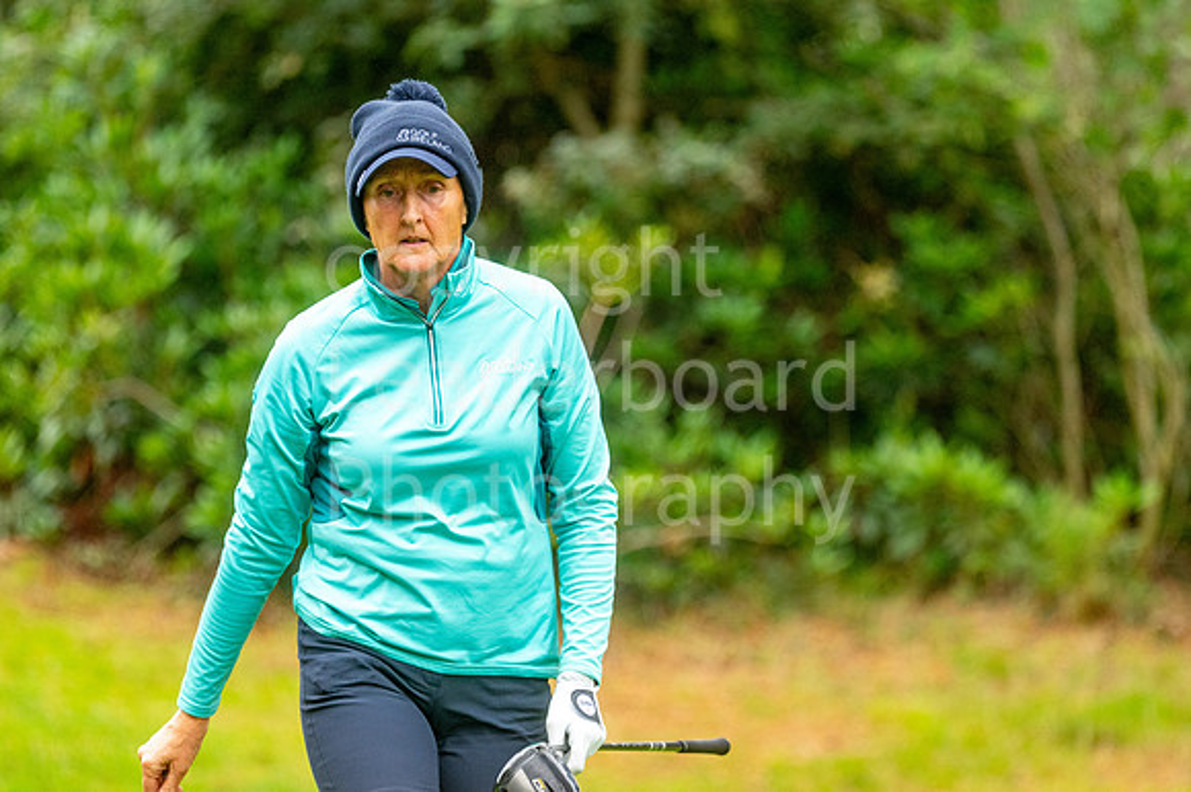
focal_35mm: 450
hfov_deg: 4.6
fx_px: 14878
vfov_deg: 3.1
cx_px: 596
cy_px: 396
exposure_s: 1/800
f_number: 4
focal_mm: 300
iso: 800
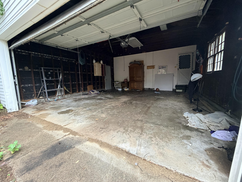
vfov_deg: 85.7
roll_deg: +1.5
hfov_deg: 102.1
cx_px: 121
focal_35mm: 14
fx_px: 98
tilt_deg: -7.7
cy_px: 91
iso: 320
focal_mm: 2.22
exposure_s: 1/60
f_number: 2.2
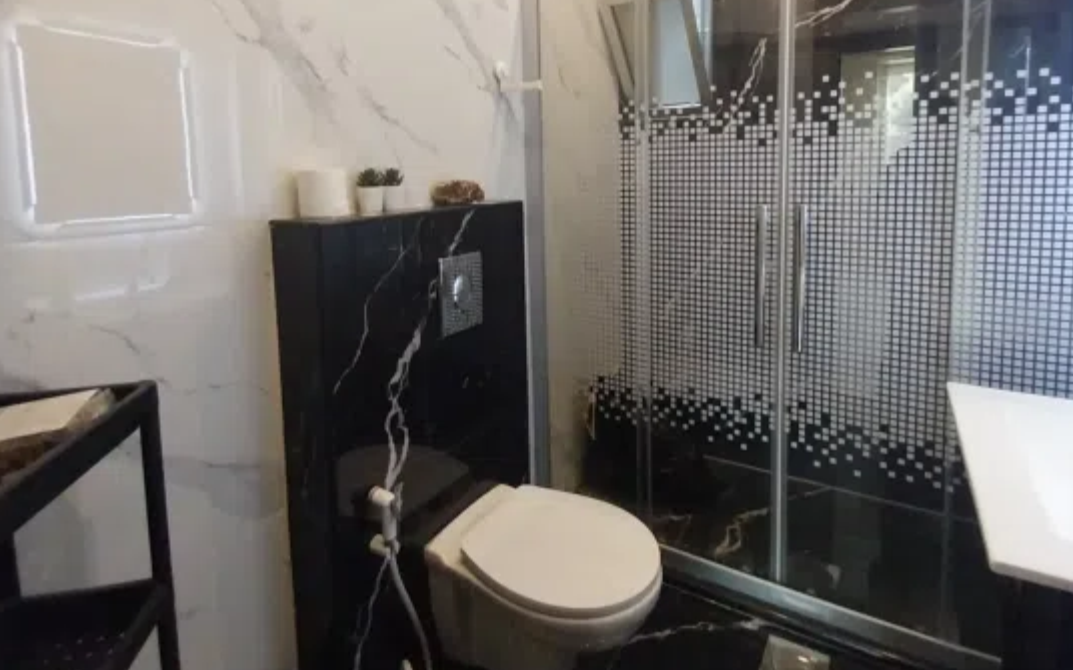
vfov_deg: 62.9
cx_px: 601
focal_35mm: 18
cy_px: 209
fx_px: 526
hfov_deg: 90.7
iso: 323
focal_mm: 1.3
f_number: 2.2
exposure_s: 1/14
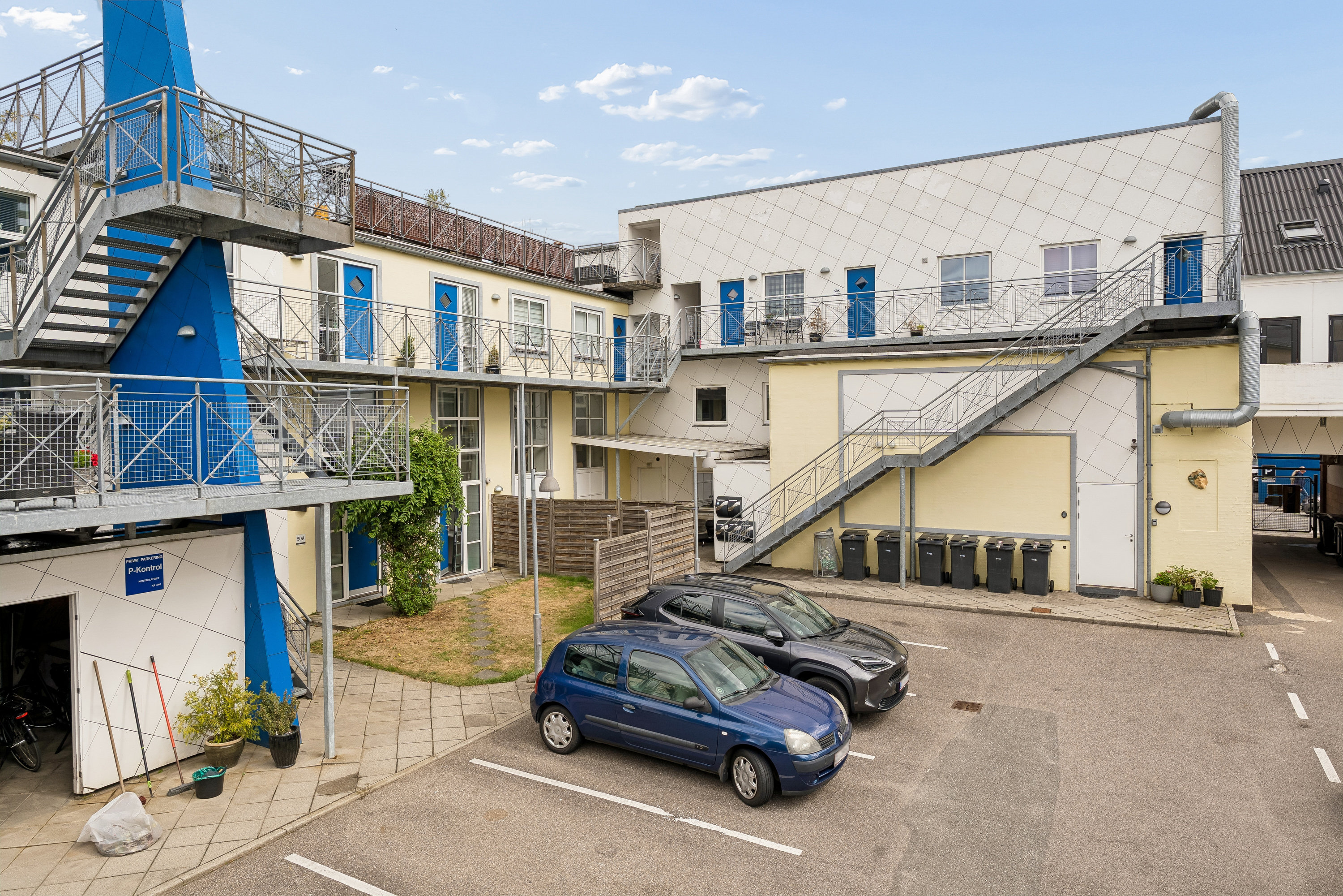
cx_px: 672
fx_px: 839
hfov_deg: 77.3
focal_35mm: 22
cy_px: 448
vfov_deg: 56.1
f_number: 8
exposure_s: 1/320
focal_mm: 22.5
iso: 200
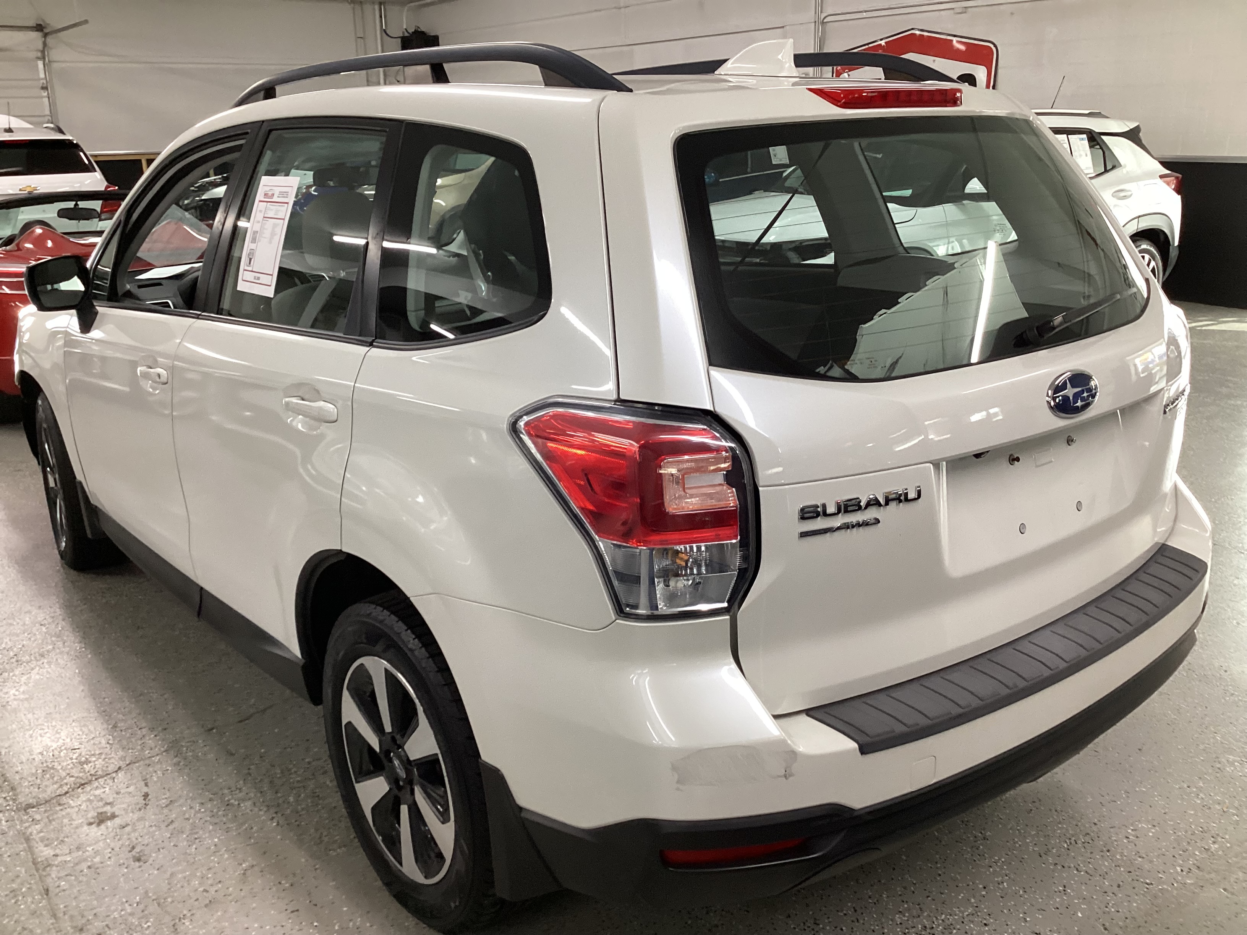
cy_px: 468
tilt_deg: -19.7
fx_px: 1117
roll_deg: +0.6
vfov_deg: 45.4
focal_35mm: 31
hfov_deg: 58.4
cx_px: 624
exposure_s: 1/60
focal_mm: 3.3
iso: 160
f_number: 2.4
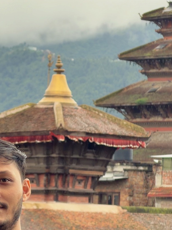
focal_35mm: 227
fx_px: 1503
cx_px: 31
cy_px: 221
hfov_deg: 6.5
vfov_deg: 8.7
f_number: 2.8
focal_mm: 16.89
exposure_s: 1/121
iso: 160
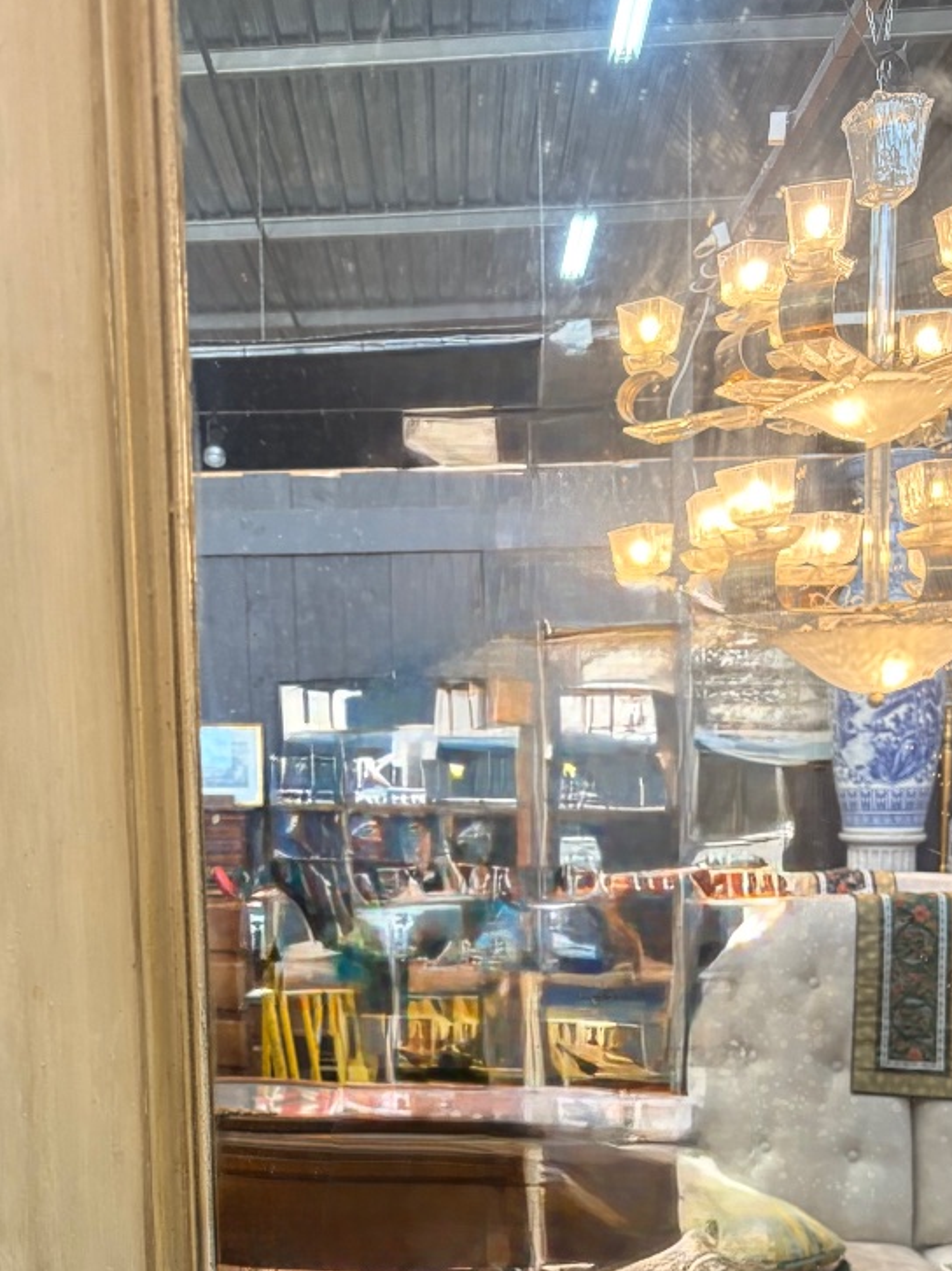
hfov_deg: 33.1
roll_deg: +1.1
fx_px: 1578
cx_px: 276
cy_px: 1010
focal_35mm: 43
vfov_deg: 42.0
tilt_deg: -15.1
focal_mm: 5.96
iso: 160
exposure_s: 1/50
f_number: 1.6
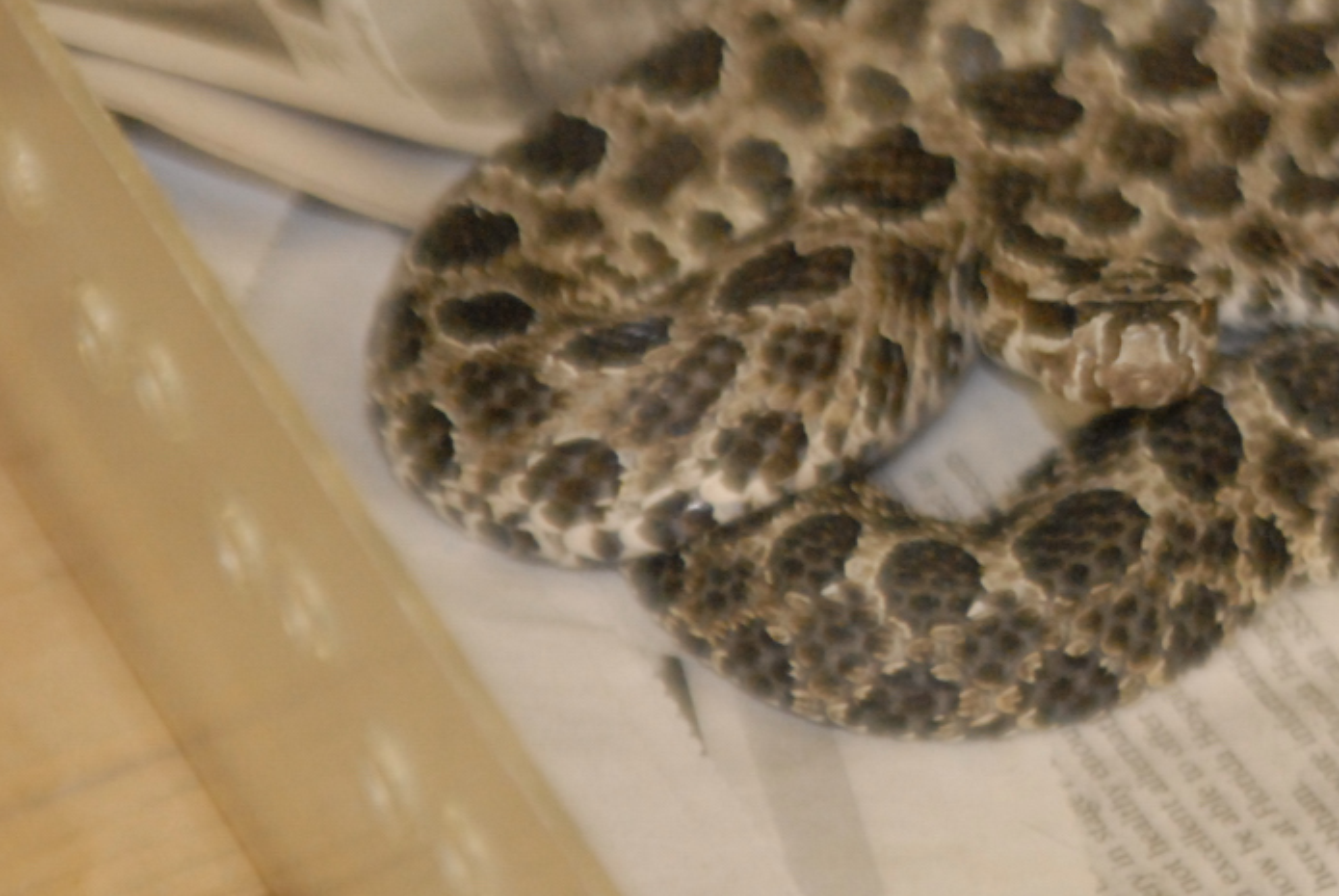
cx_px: 1206
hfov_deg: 9.8
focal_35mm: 209
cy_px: 320
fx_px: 7779
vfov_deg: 6.6
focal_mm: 75
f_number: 2.8
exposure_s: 1/50
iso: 1100
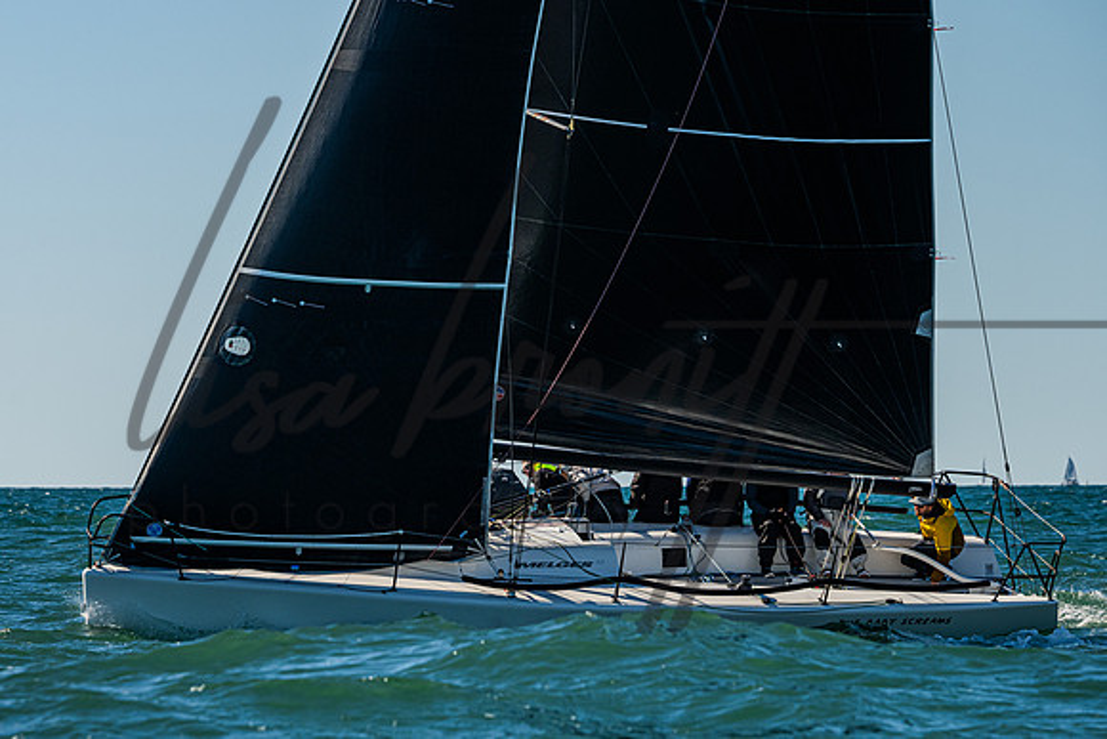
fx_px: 8794
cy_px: 366
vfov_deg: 4.8
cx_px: 412
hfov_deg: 7.2
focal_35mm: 286
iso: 400
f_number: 8
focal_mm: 210
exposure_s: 1/2000
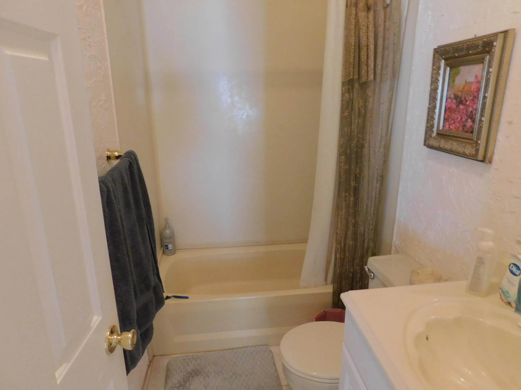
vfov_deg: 58.9
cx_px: 260
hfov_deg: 73.9
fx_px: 346
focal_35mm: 23
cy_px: 195
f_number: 3
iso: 400
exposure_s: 1/15
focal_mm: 4
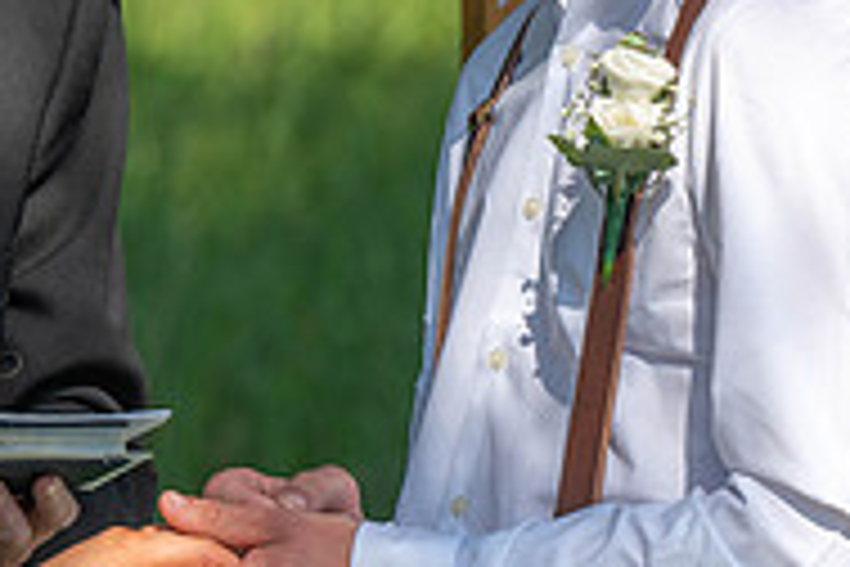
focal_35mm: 476
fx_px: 11238
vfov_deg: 2.9
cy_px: 104
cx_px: 207
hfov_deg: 4.3
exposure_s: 1/640
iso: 100
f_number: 6.3
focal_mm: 155
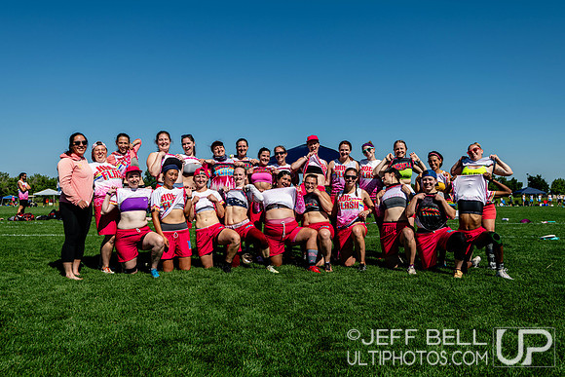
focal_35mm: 35
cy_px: 188
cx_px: 282
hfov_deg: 54.4
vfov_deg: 37.9
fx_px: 549
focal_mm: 35
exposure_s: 1/500
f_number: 5.6
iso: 64
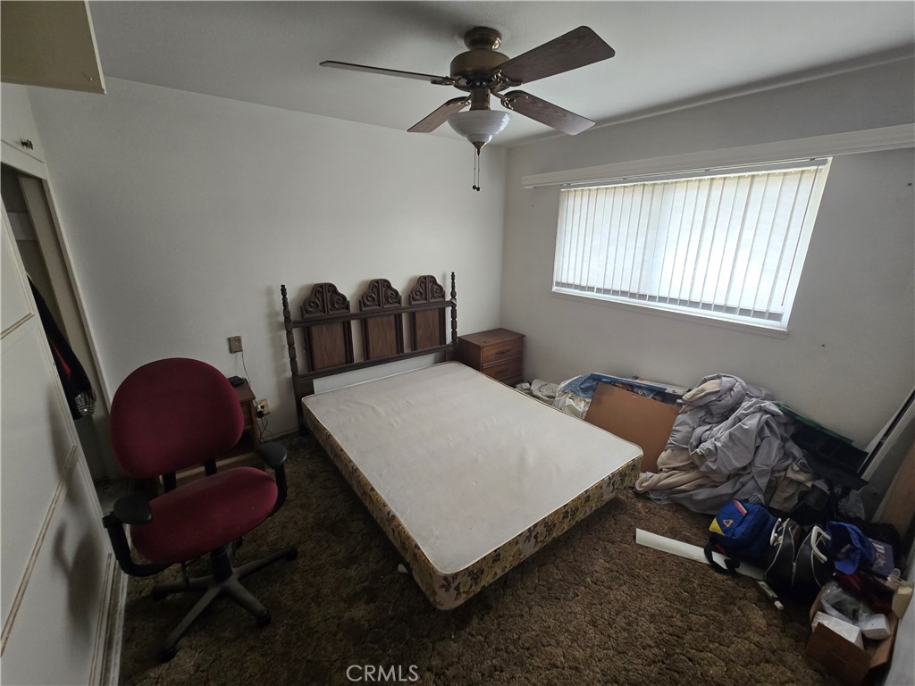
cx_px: 458
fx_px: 344
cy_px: 343
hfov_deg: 106.2
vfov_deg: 89.9
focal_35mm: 13
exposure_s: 1/60
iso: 160
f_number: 2.2
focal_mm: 2.2
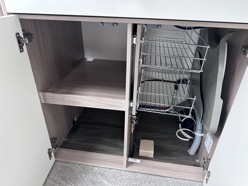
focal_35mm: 24
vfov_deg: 56.8
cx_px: 124
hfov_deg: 71.6
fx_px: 172
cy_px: 93
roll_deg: -1.1
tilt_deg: -28.0
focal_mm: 6.86
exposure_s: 1/95
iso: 250
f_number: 1.78
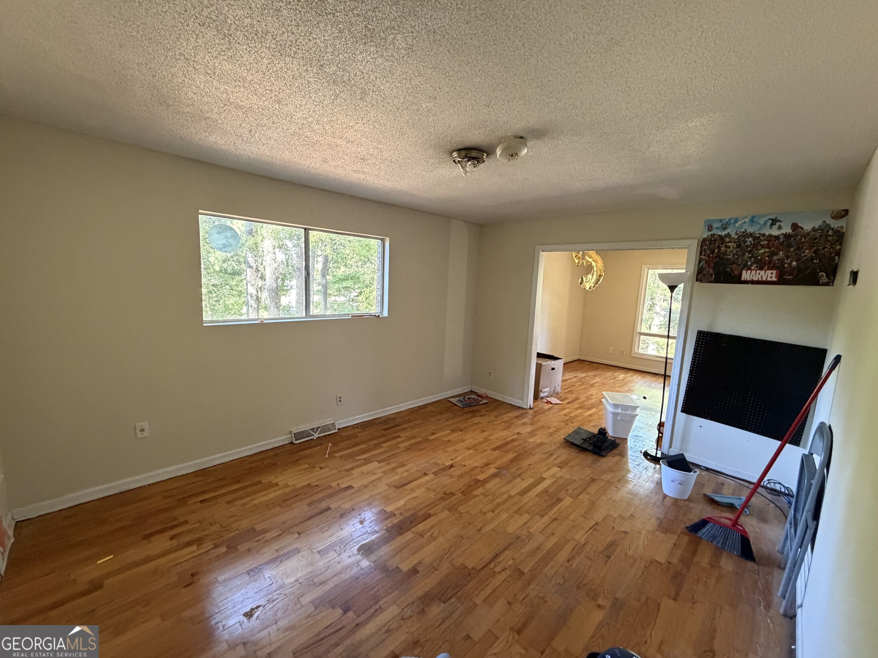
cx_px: 439
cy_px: 329
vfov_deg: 85.7
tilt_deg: -7.8
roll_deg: -2.0
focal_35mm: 14
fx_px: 355
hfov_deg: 102.1
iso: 640
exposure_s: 1/60
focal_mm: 2.22
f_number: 2.2
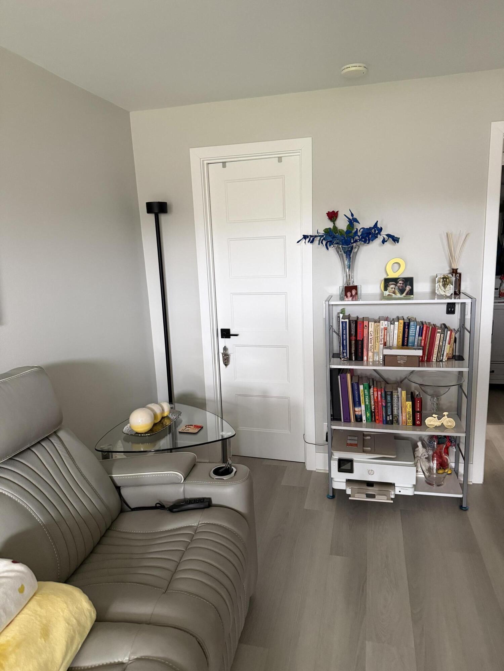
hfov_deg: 56.8
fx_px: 466
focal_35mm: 24
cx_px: 252
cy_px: 336
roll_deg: +1.6
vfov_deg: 71.6
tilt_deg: -11.1
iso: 500
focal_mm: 6.76
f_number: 1.78
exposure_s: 1/60
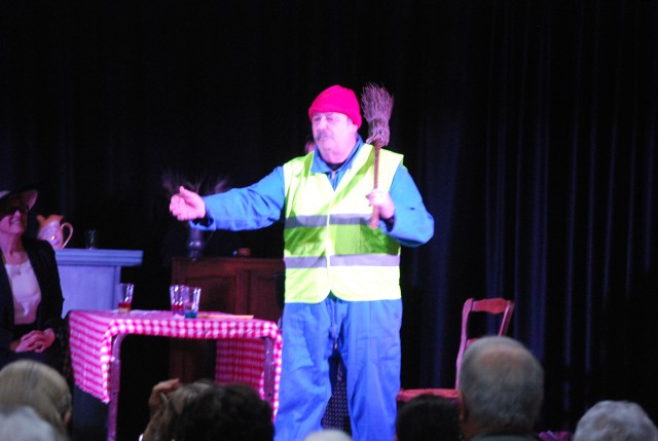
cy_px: 220
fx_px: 2334
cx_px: 329
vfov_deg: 10.8
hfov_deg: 16.0
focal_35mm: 128
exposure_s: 1/25
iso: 1600
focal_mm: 85
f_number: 4.5
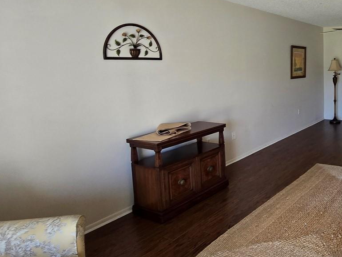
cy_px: 99
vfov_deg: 50.9
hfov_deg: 57.9
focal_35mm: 27
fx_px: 267
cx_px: 295
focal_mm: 2.2
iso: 125
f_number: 2.2
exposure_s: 1/60
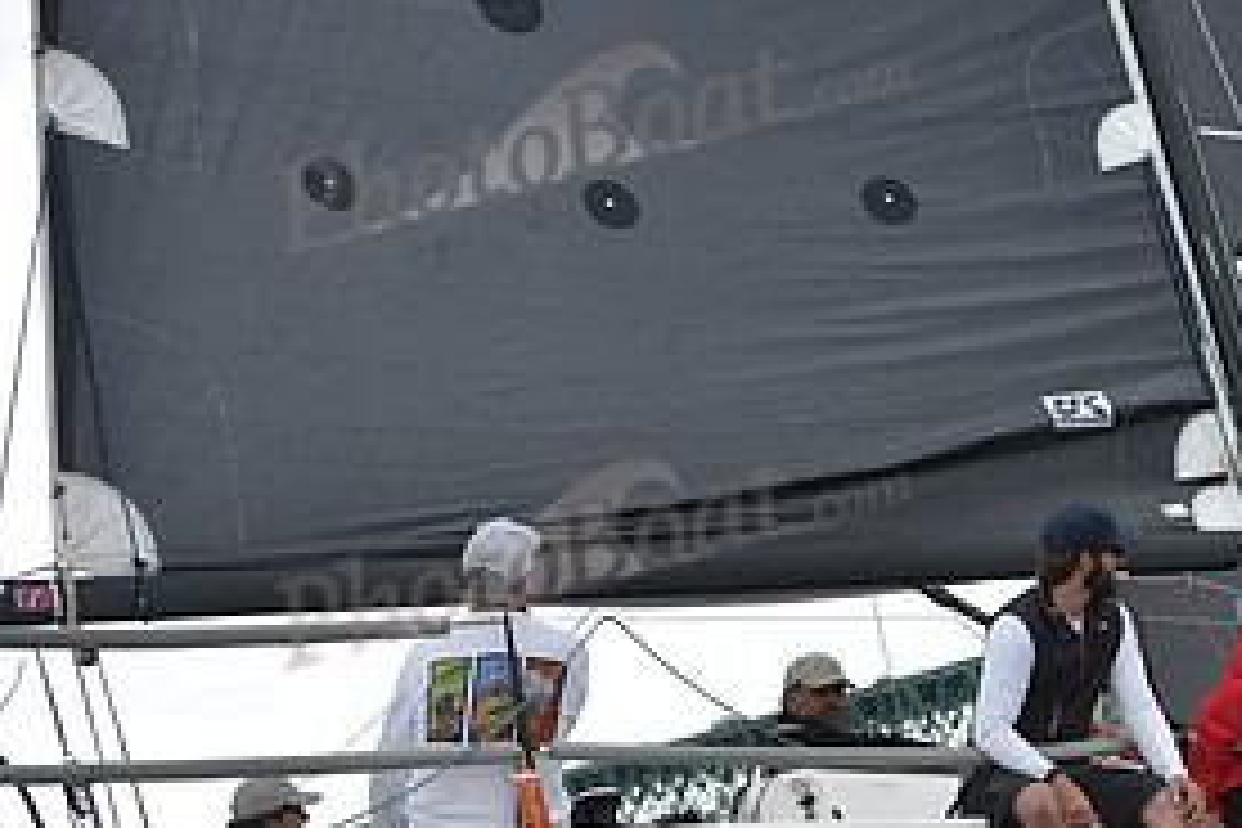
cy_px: 722
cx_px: 1148
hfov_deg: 13.8
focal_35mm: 147
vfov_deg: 9.3
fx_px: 5071
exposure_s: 1/800
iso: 250
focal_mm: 70
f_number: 4
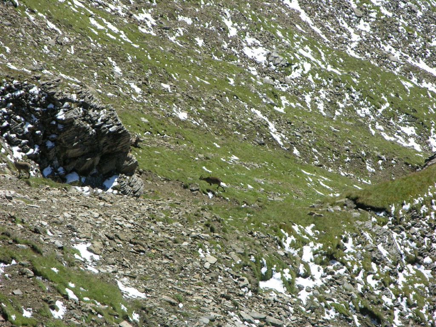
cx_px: 218
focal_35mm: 280
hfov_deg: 7.1
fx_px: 3527
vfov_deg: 5.3
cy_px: 164
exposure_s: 1/251
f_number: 5.3
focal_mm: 71.2
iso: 50
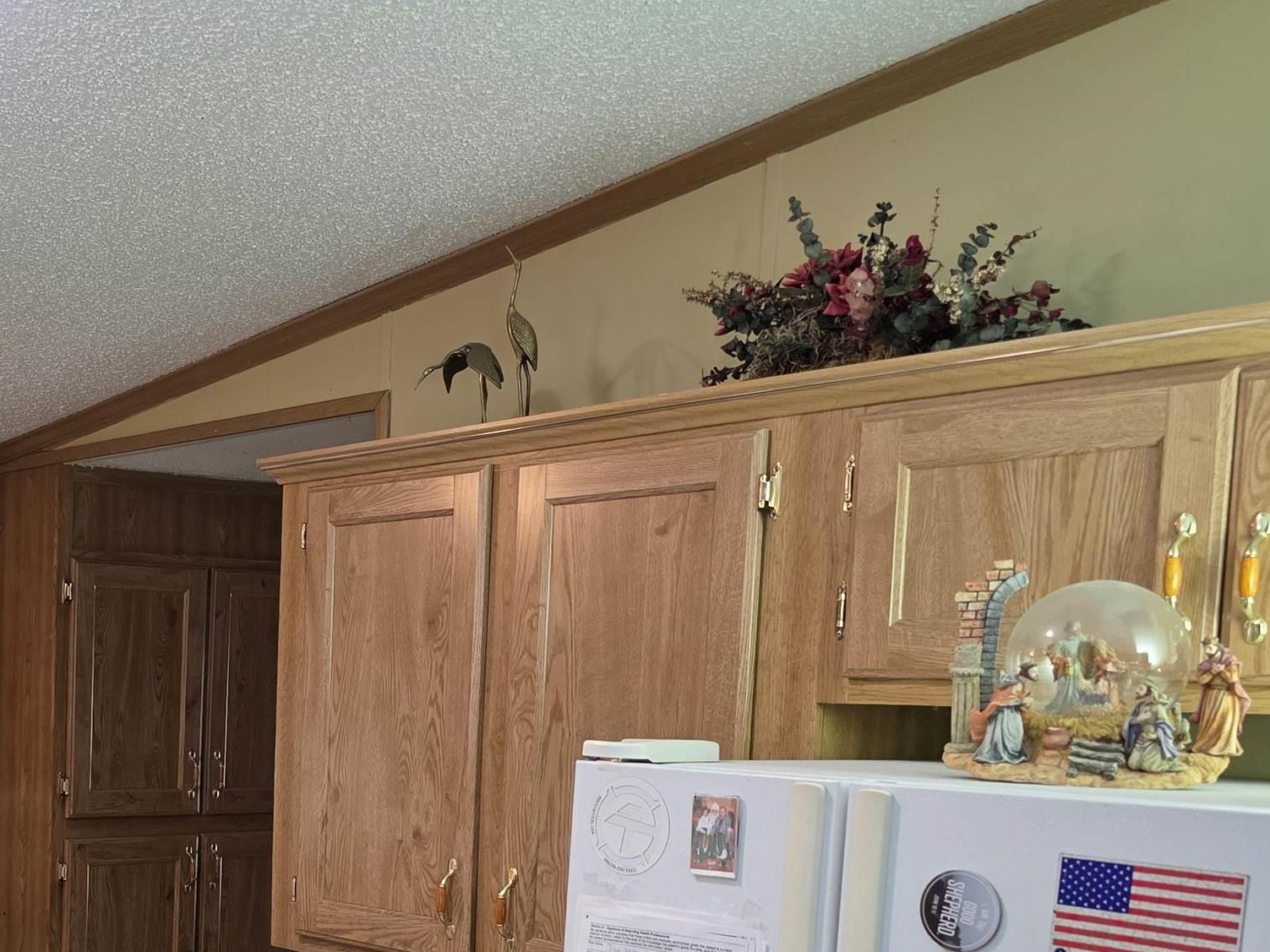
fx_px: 1724
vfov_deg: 29.6
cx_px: 105
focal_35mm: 47
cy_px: 848
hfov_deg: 37.5
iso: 250
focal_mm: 6.3
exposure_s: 1/120
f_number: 1.7
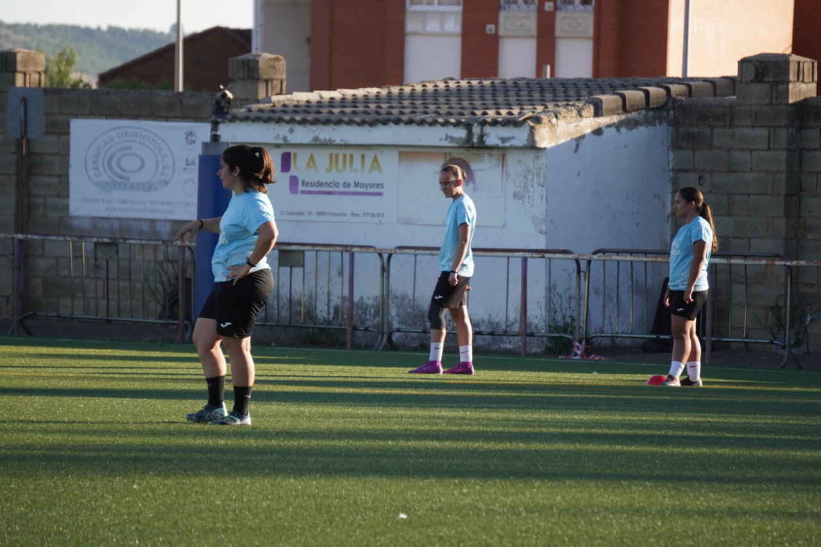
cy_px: 274
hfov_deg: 6.5
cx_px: 410
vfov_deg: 4.4
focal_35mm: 315
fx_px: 7182
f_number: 6.3
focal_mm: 210
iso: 250
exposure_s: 1/400
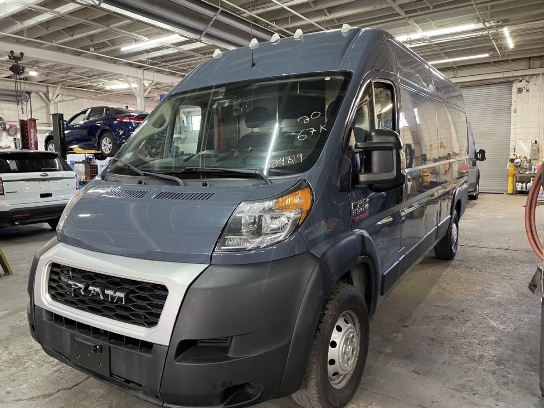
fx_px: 409
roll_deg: +1.4
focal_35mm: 26
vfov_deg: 53.1
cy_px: 204
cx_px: 272
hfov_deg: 67.3
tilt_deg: -8.3
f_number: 1.6
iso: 400
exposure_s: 1/60
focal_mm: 4.2
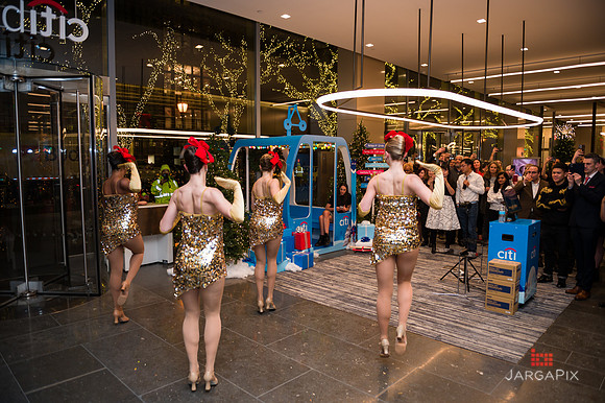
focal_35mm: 24
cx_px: 302
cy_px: 202
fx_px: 403
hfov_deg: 73.8
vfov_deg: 53.1
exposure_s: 1/160
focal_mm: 24
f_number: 3.2
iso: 400
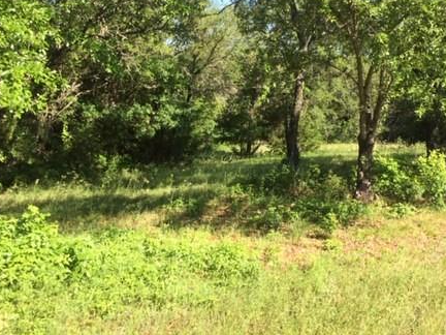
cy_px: 88
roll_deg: -3.2
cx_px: 265
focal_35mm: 43
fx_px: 554
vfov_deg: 33.0
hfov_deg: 43.7
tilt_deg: -1.0
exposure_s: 1/638
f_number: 2.2
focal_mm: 4.15
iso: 32
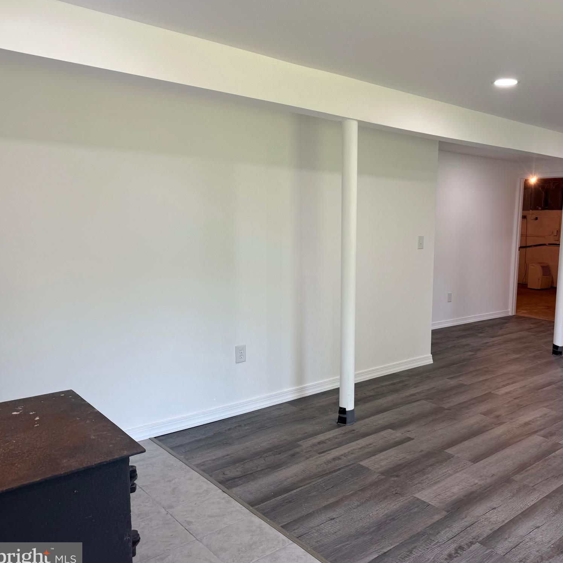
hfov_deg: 54.5
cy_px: 285
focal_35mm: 29
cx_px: 373
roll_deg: -1.3
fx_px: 534
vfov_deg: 55.6
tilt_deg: -7.5
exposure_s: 1/121
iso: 64
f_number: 1.78
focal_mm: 6.76
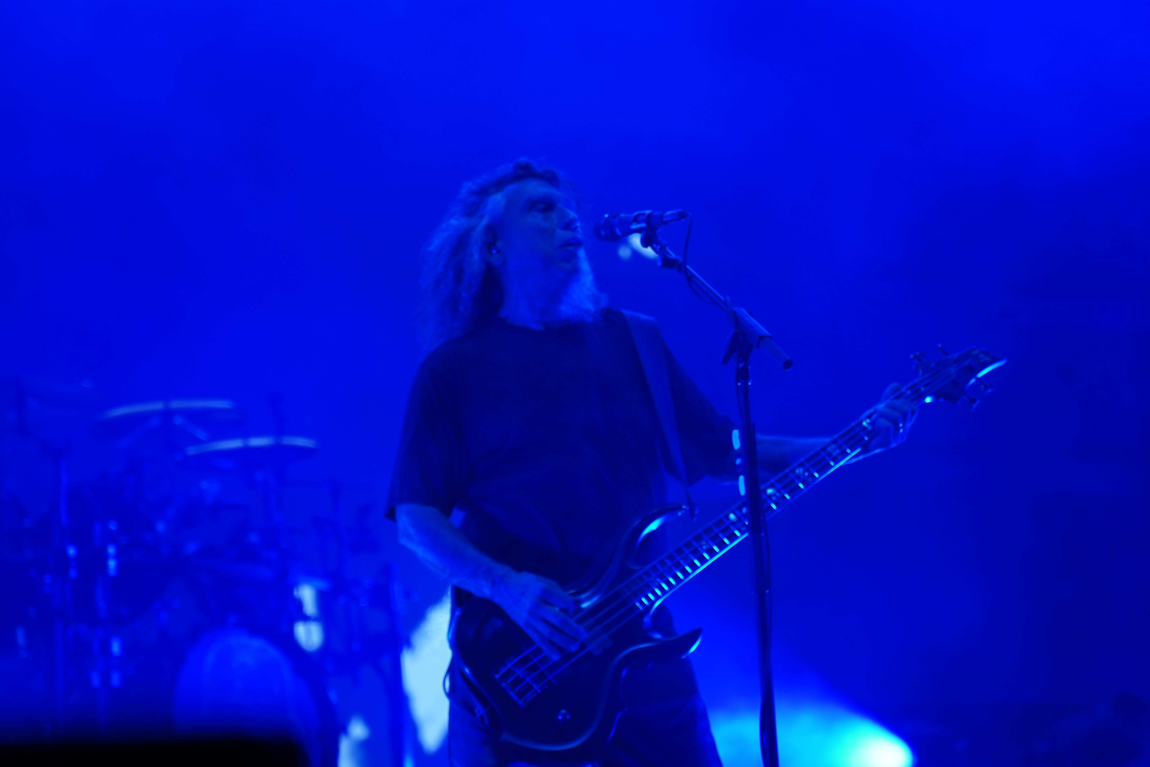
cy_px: 384
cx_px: 575
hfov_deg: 19.5
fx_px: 3354
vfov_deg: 13.0
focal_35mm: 105
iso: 250
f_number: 4
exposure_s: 1/125
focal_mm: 105
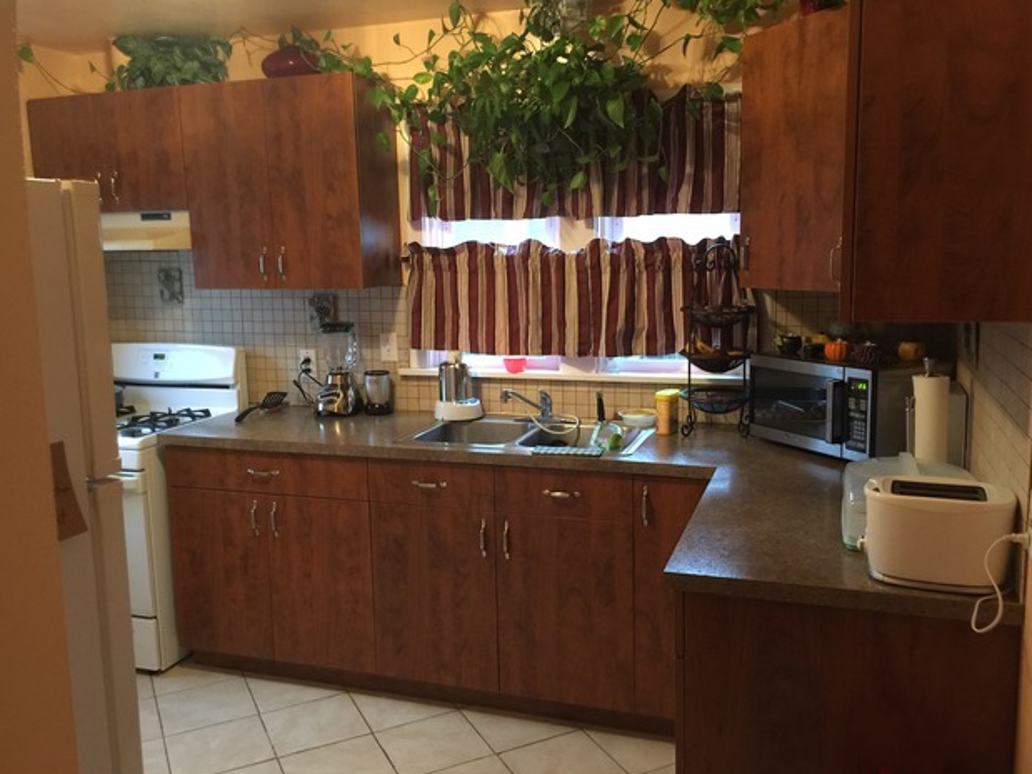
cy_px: 392
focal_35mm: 30
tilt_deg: -9.1
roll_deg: +0.7
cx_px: 515
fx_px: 894
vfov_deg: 46.8
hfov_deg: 60.0
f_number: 2.2
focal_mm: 4.15
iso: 80
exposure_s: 1/4
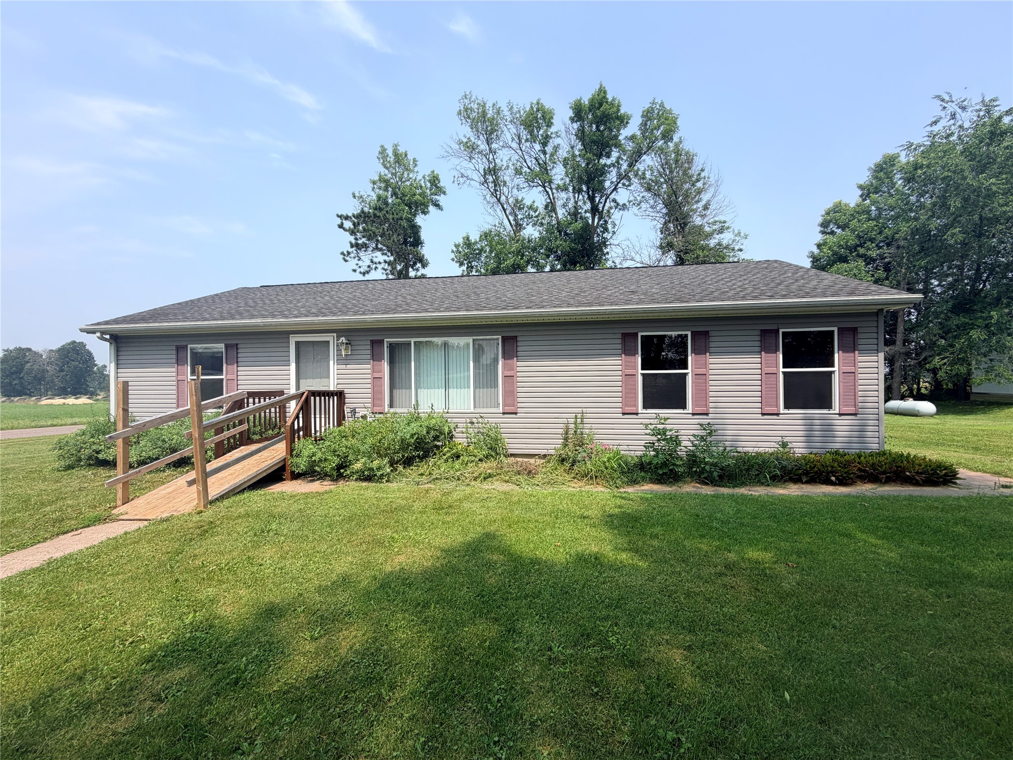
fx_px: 410
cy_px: 380
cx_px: 506
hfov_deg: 102.1
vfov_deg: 85.7
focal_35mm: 14
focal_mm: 2.22
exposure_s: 1/770
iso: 25
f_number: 2.2
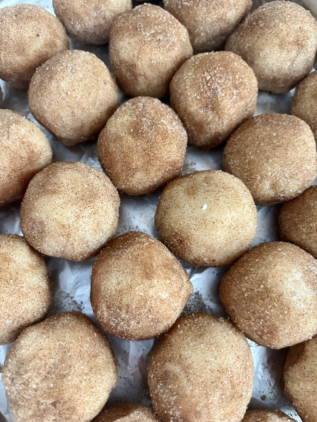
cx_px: 158
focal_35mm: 26
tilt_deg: -75.1
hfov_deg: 53.1
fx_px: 317
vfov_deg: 67.3
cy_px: 211
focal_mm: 5.1
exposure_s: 1/53
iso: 500
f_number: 1.6
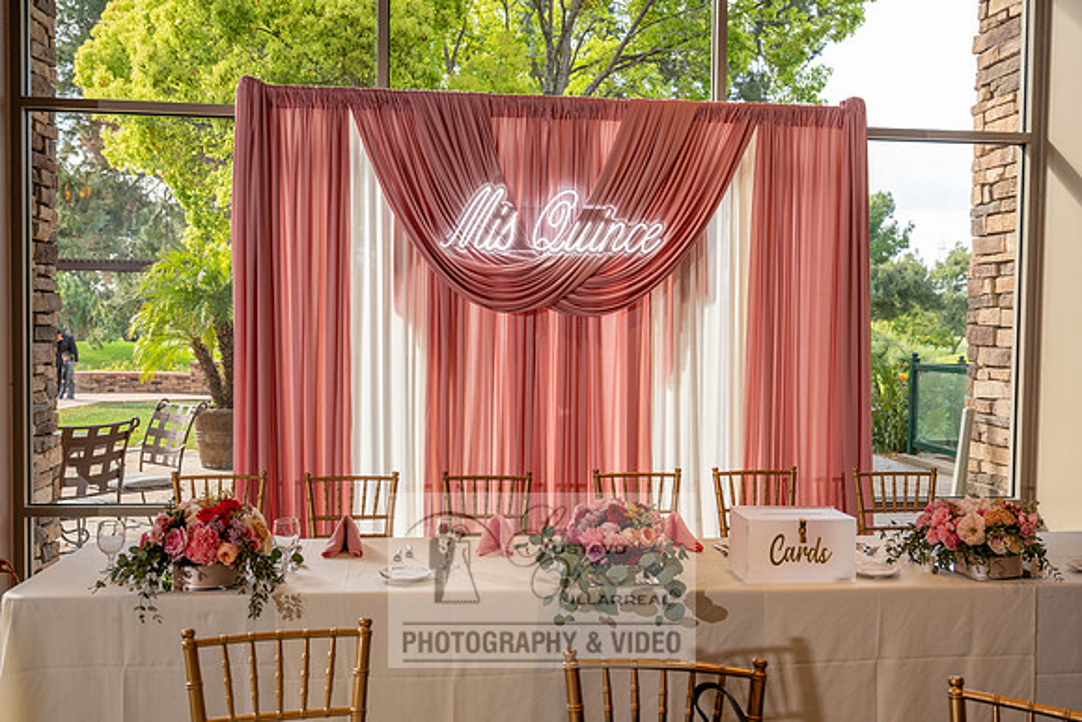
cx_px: 541
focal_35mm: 34
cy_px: 361
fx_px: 1022
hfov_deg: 55.8
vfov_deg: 38.9
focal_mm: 34
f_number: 5
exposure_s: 1/200
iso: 640
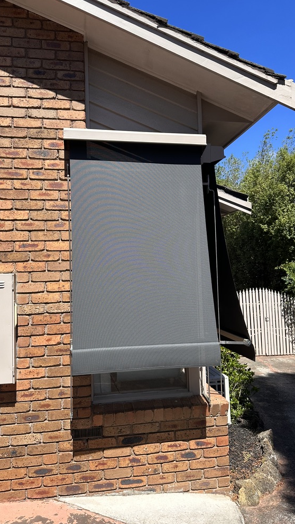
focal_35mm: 27
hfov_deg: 42.9
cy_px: 258
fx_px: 375
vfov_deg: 69.9
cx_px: 141
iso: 80
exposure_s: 1/3247
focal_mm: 6.86
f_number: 1.78
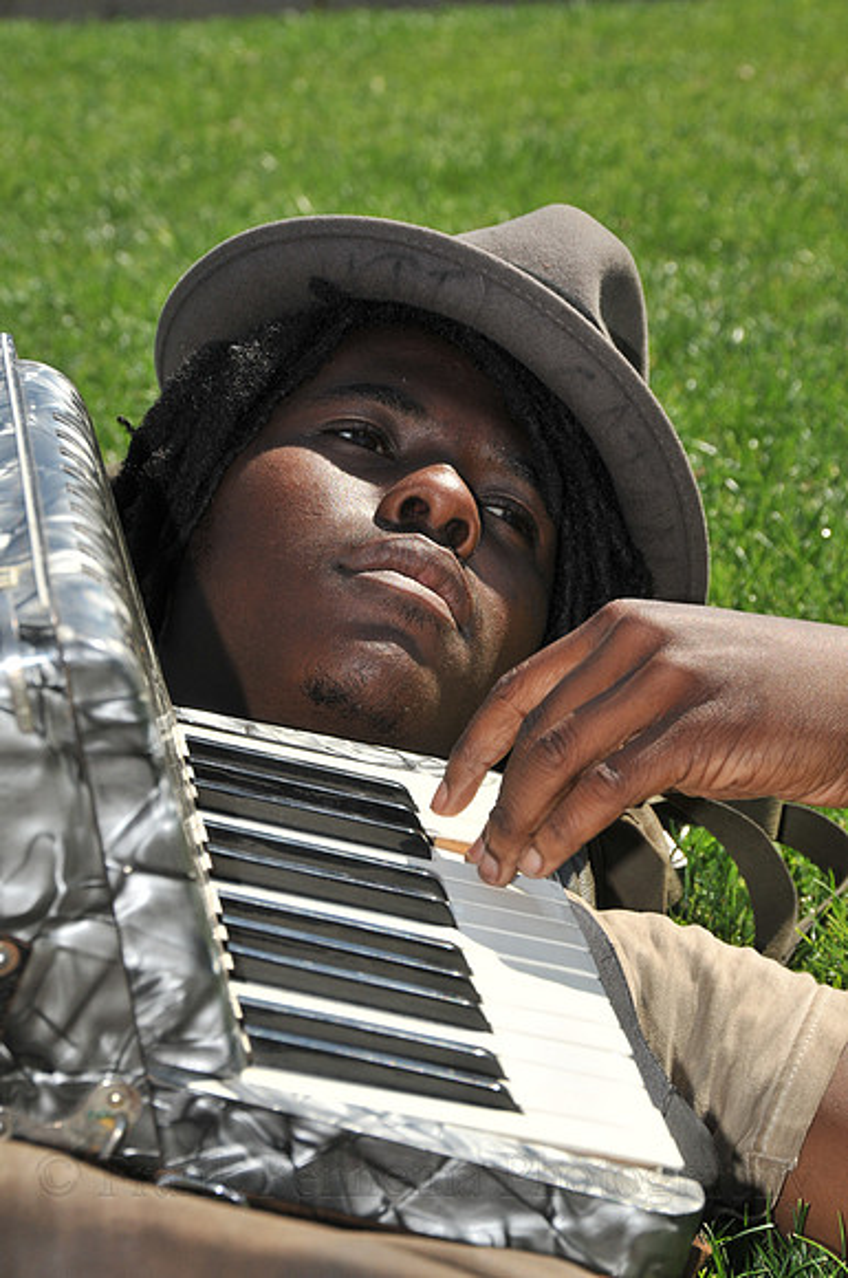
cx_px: 424
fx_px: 3987
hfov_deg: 12.1
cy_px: 639
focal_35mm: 112
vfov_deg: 18.2
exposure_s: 1/320
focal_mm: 75
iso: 200
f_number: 11
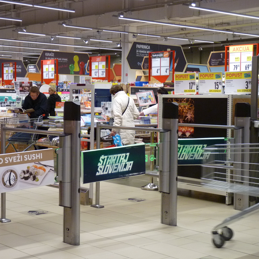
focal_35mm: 70
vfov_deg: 24.7
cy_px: 130
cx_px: 139
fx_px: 593
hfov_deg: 24.7
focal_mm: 10.4
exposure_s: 1/30
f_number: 3.2
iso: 320
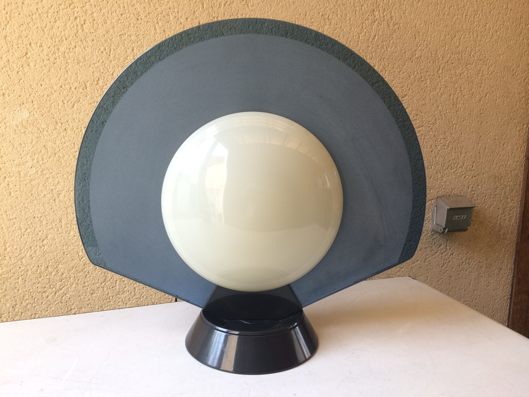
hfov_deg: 61.7
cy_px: 198
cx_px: 264
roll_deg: -1.2
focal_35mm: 29
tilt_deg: -9.6
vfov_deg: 48.2
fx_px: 443
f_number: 2.2
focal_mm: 4.15
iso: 40
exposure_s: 1/50
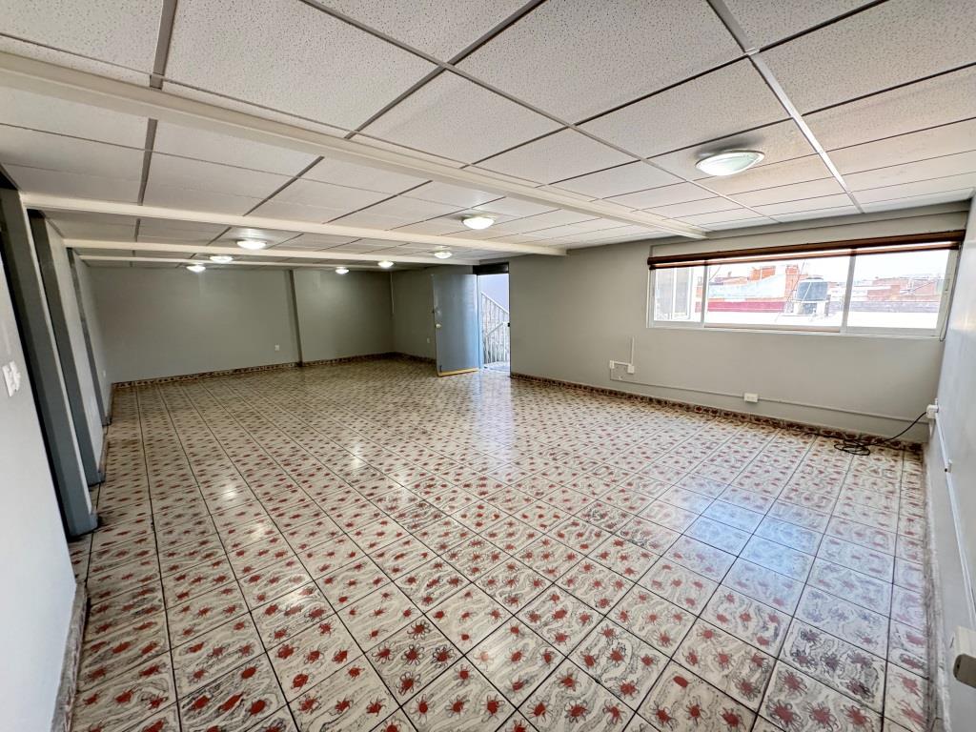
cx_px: 488
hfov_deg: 102.1
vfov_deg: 85.7
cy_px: 366
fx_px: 395
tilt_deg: -9.9
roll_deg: +1.7
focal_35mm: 14
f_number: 2.2
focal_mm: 2.22
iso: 320
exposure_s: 1/74
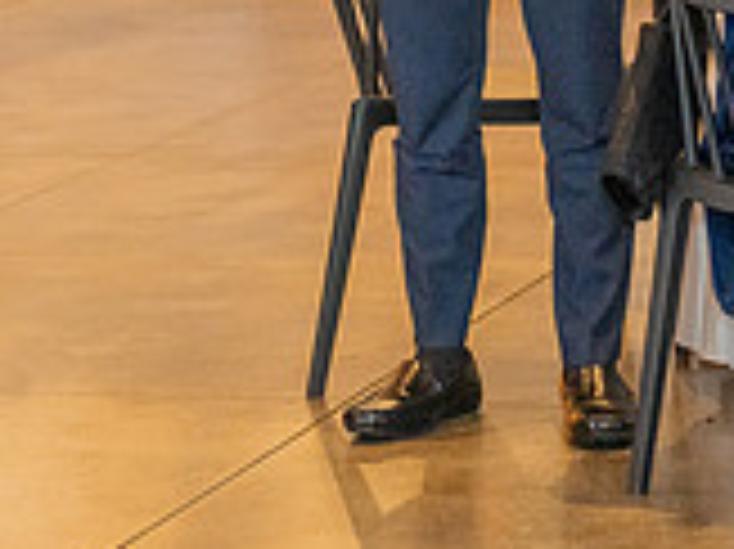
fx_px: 5085
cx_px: 504
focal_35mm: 240
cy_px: -178
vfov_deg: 6.1
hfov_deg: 8.2
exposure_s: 1/200
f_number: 2.8
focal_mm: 70
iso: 2000
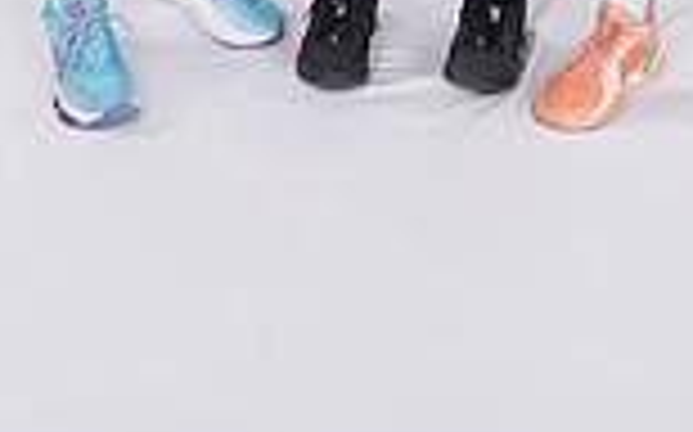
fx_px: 2019
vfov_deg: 10.6
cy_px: -572
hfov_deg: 19.4
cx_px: 490
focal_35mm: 107
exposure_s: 1/250
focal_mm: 36
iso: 160
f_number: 4.5
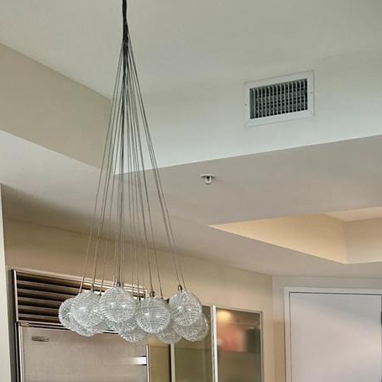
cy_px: 434
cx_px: 361
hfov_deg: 29.0
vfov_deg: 27.6
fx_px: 699
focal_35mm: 56
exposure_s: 1/120
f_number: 1.78
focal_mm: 6.86
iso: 125
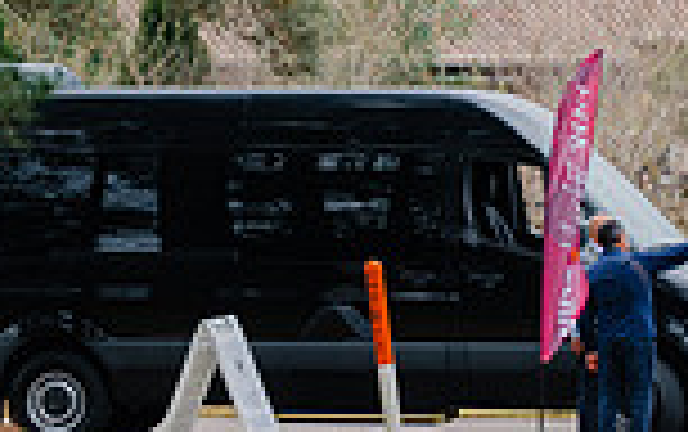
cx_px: 522
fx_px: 5068
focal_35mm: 270
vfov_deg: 4.9
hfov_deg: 7.8
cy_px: 209
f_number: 5.6
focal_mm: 70
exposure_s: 1/250
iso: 280
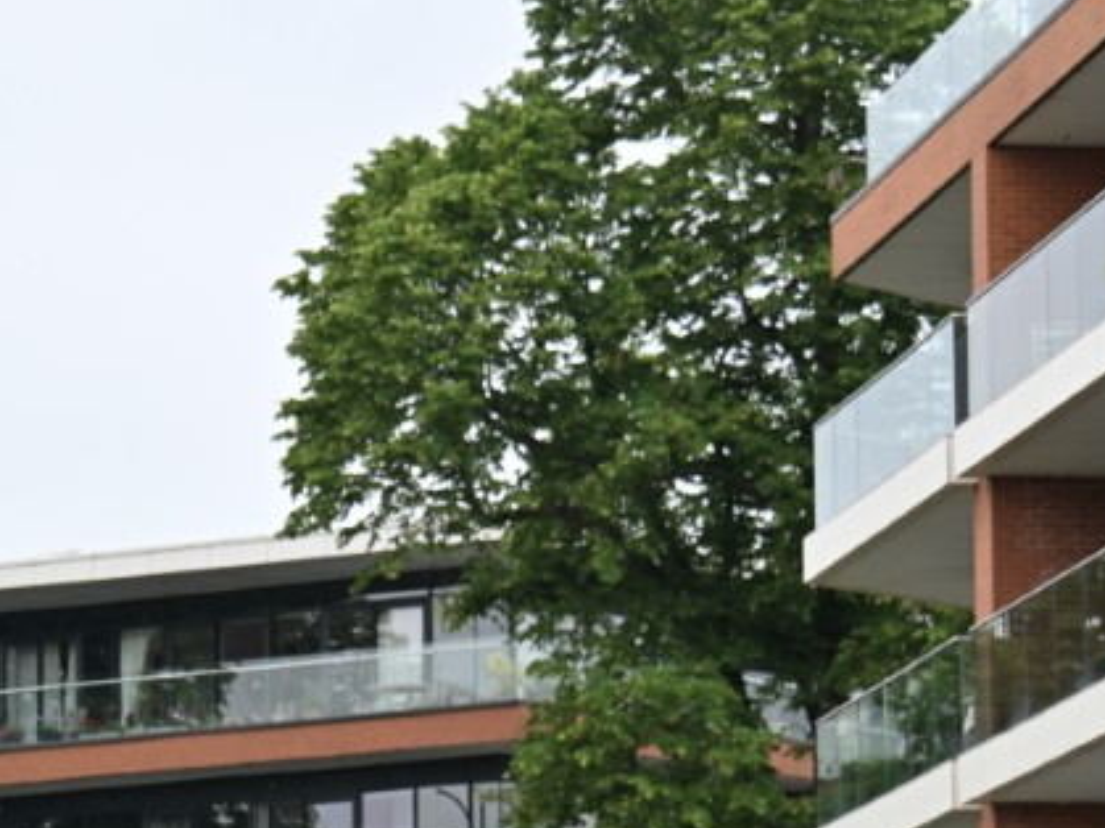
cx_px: 206
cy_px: 970
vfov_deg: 5.6
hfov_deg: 7.5
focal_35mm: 262
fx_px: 8361
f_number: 6
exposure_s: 1/250
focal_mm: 66
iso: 180
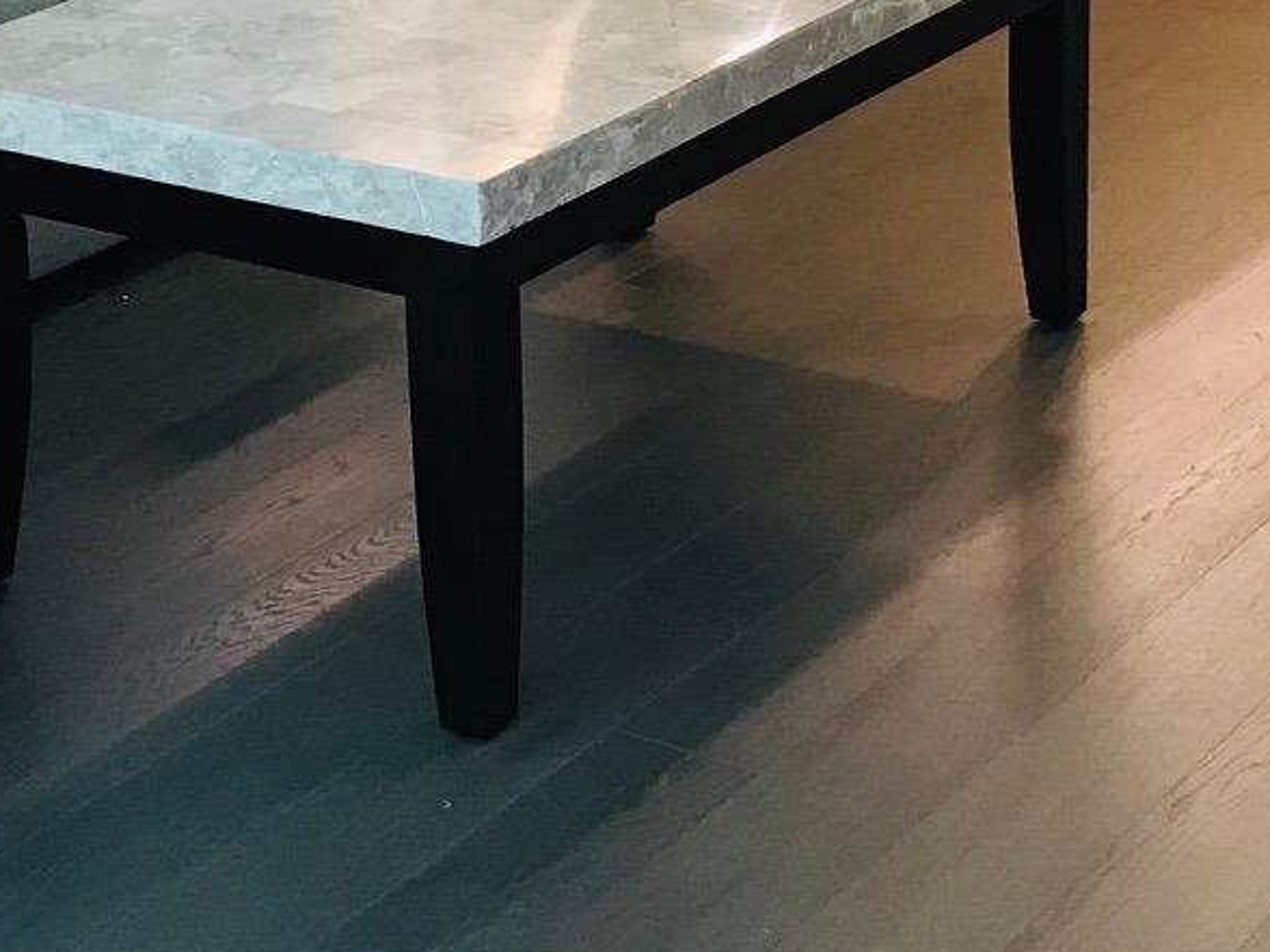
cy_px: -11
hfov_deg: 20.4
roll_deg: +1.3
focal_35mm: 96
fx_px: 3522
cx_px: 592
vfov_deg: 15.1
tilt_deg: -14.9
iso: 40
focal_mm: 3.99
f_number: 1.8
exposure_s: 1/25
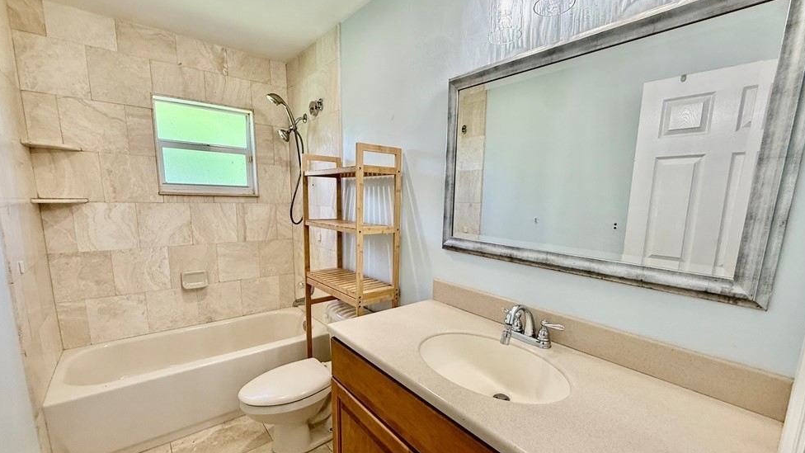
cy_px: 256
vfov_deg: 66.8
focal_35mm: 16
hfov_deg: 99.4
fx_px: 342
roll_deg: -1.4
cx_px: 407
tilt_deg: -10.0
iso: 160
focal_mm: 2.22
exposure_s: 1/120
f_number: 2.2
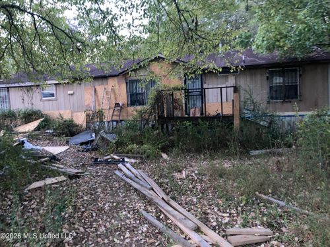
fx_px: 267
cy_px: 124
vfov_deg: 49.7
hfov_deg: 63.4
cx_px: 165
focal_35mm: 28
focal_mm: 3.99
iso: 160
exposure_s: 1/4
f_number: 1.8
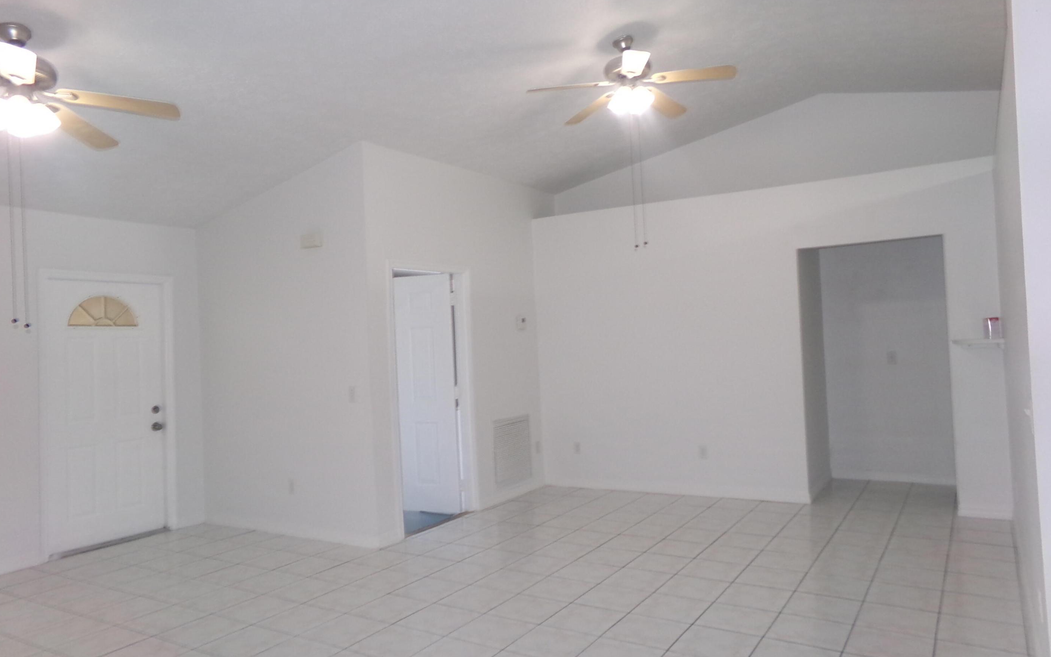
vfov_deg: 47.6
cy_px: 321
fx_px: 745
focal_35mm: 26
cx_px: 521
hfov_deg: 70.4
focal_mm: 4.3
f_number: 3.7
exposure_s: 1/34
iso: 230
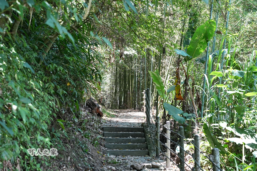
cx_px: 128
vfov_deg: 19.5
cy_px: 86
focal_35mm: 70
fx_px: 500
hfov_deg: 28.8
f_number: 5.6
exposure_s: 1/250
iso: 1600
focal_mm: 70
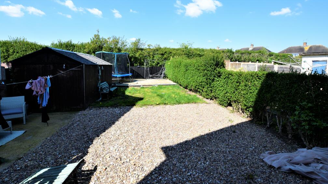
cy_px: 77
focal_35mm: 16
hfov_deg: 99.4
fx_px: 139
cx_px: 167
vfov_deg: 66.7
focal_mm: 10
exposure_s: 1/320
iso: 200
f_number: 9
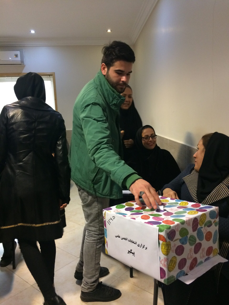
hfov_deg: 48.2
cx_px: 114
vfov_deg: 61.7
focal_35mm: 29
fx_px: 256
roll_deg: +0.5
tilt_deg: -6.6
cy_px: 152
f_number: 2.2
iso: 250
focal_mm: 4.15
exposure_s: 1/25
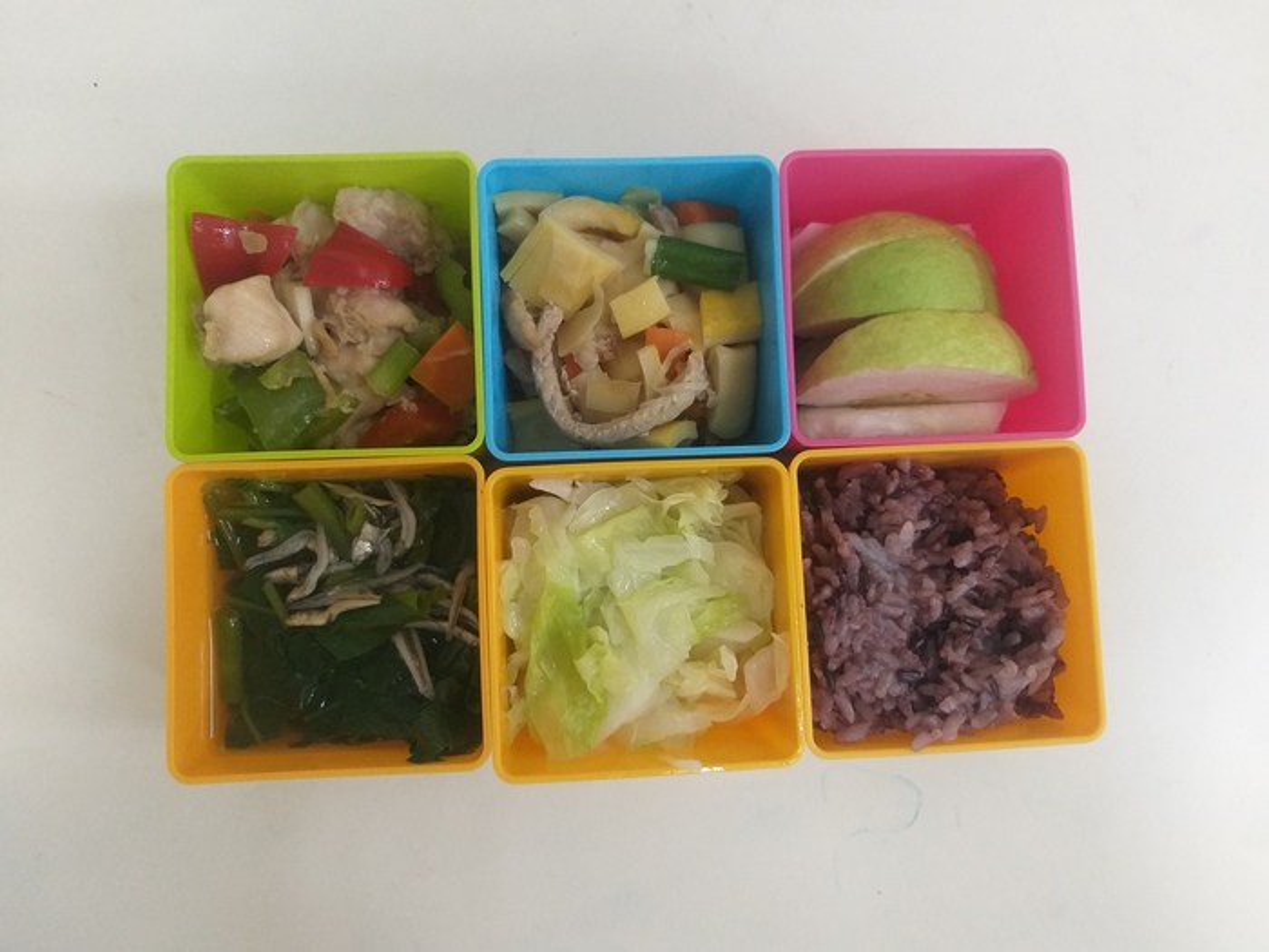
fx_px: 953
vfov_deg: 53.1
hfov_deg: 67.3
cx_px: 634
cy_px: 476
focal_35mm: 26
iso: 200
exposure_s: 1/60
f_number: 1.7
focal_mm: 3.93
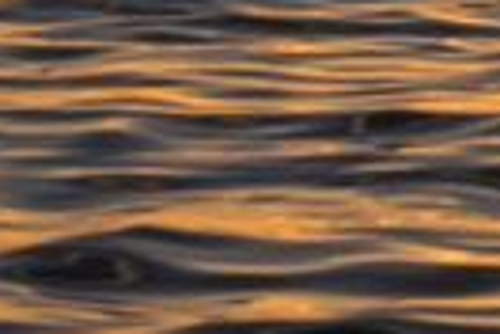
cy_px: -833
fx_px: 11305
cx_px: 890
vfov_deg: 1.7
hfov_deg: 2.5
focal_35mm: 814
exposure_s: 1/1000
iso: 320
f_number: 8
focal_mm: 70
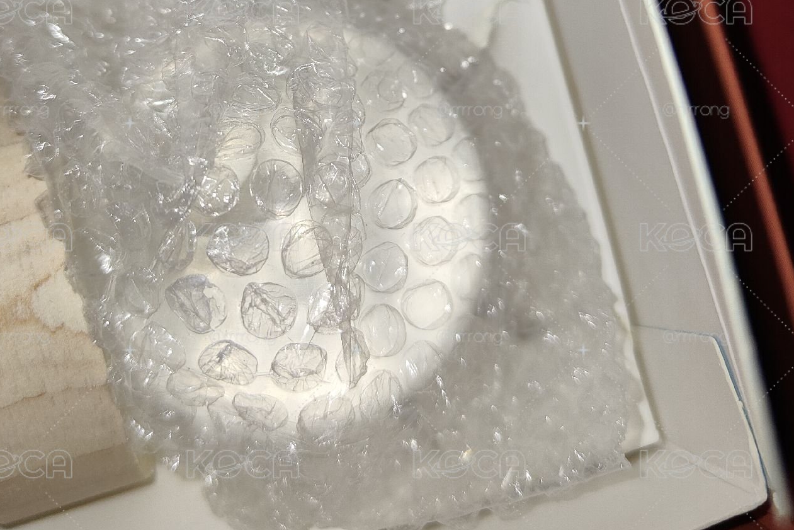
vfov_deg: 33.1
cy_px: 47
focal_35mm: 38
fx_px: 838
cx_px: 356
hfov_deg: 50.6
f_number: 1.8
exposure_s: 1/120
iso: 125
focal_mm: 5.59
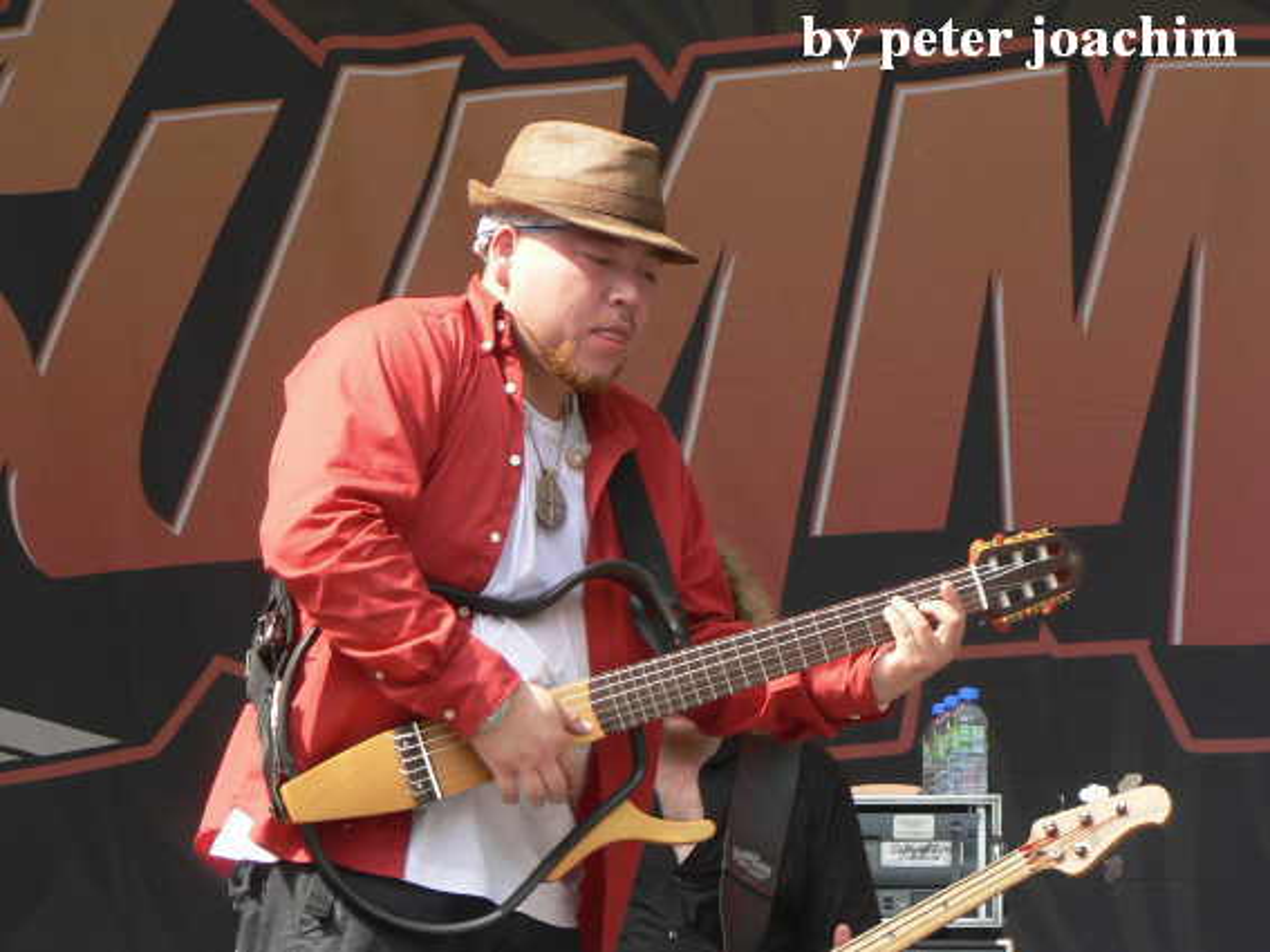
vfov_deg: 8.5
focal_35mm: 174
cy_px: 476
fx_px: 6382
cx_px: 635
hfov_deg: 11.4
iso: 64
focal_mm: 29.7
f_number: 4
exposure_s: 1/100
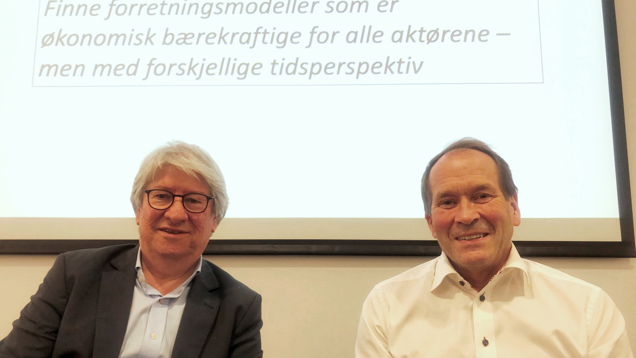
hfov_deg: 62.6
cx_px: 316
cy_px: 195
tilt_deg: +9.2
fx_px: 523
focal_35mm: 31
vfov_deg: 37.7
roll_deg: -0.1
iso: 25
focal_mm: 3.99
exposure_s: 1/50
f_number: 1.8
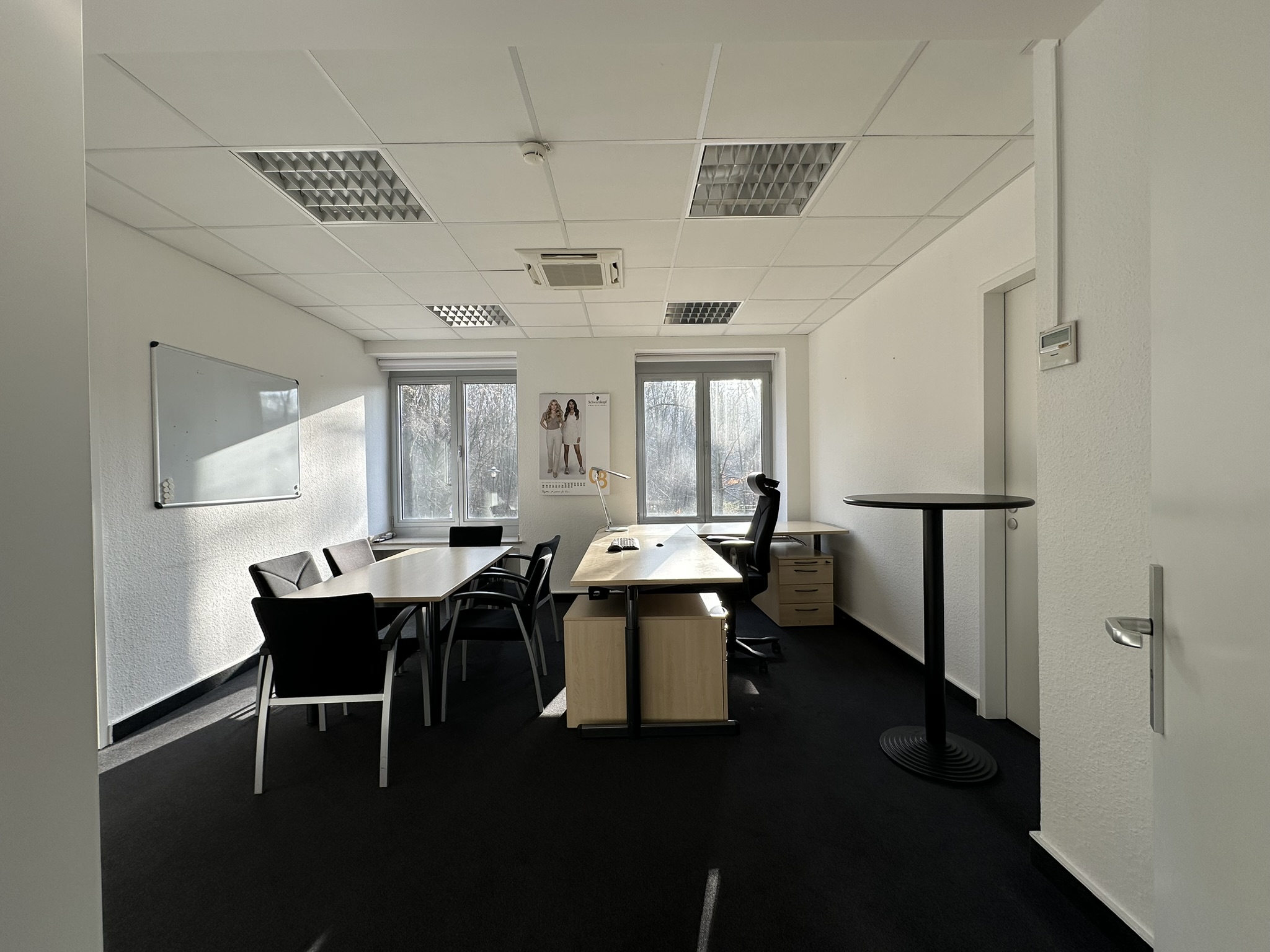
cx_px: 635
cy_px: 476
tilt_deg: -0.8
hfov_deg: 102.1
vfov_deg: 85.7
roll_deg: +1.0
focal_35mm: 14
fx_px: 514
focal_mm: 2.22
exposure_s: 1/145
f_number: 2.2
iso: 40
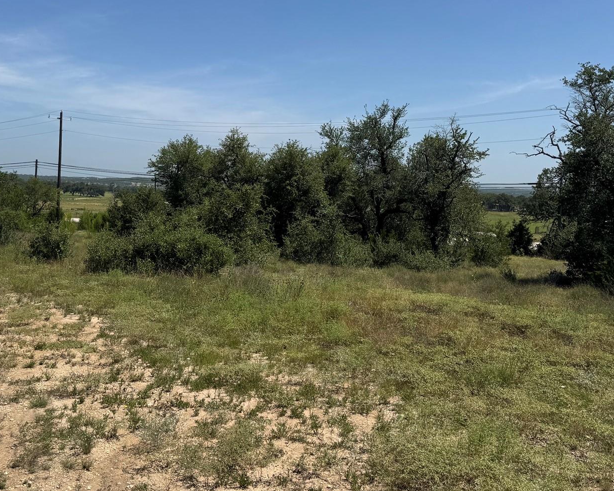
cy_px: 181
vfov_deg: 38.0
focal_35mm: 39
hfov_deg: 46.6
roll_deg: -2.5
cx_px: 243
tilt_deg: +0.2
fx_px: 709
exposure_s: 1/5814
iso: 80
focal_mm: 6.76
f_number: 1.78
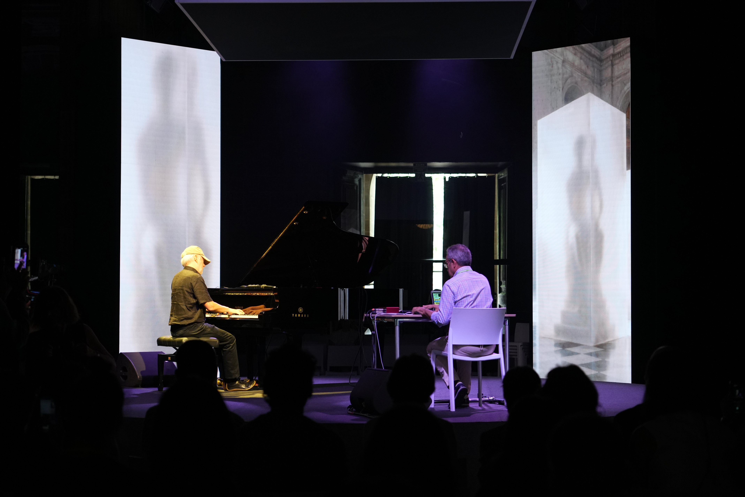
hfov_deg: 30.1
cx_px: 372
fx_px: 1386
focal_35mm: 67
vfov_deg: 20.3
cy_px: 248
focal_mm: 67
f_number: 4
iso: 2500
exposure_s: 1/160
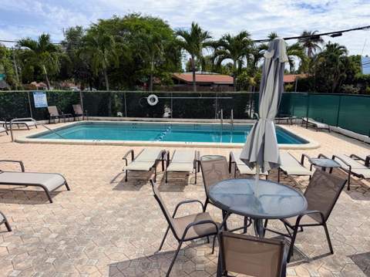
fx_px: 256
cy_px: 138
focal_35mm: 24
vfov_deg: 56.7
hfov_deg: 71.7
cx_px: 185
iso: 80
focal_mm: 6.76
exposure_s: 1/9091
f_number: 1.78
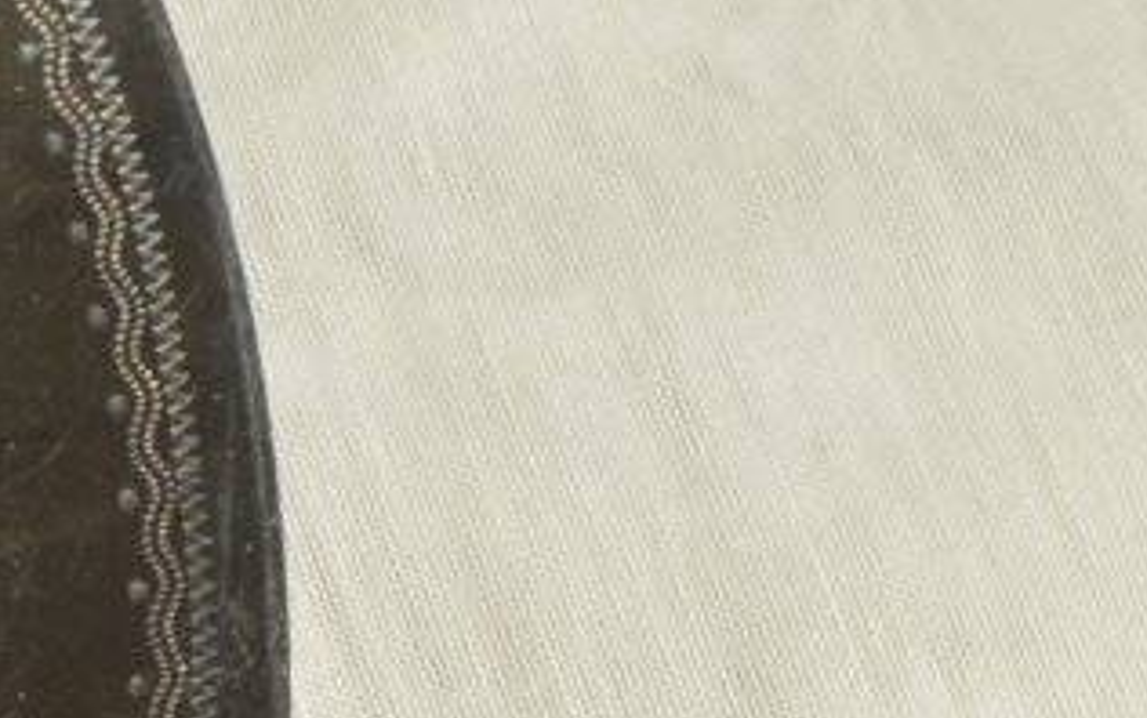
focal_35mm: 232
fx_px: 7257
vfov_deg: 5.6
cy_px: 1273
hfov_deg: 8.9
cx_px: -250
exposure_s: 1/200
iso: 100
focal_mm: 40
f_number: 13
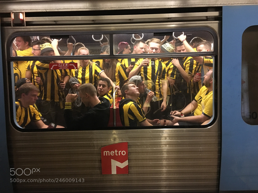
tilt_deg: -10.5
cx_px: 129
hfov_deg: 61.7
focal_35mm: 29
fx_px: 216
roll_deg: +1.7
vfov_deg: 48.2
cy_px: 96
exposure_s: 1/17
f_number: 2.2
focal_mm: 4.15
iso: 320
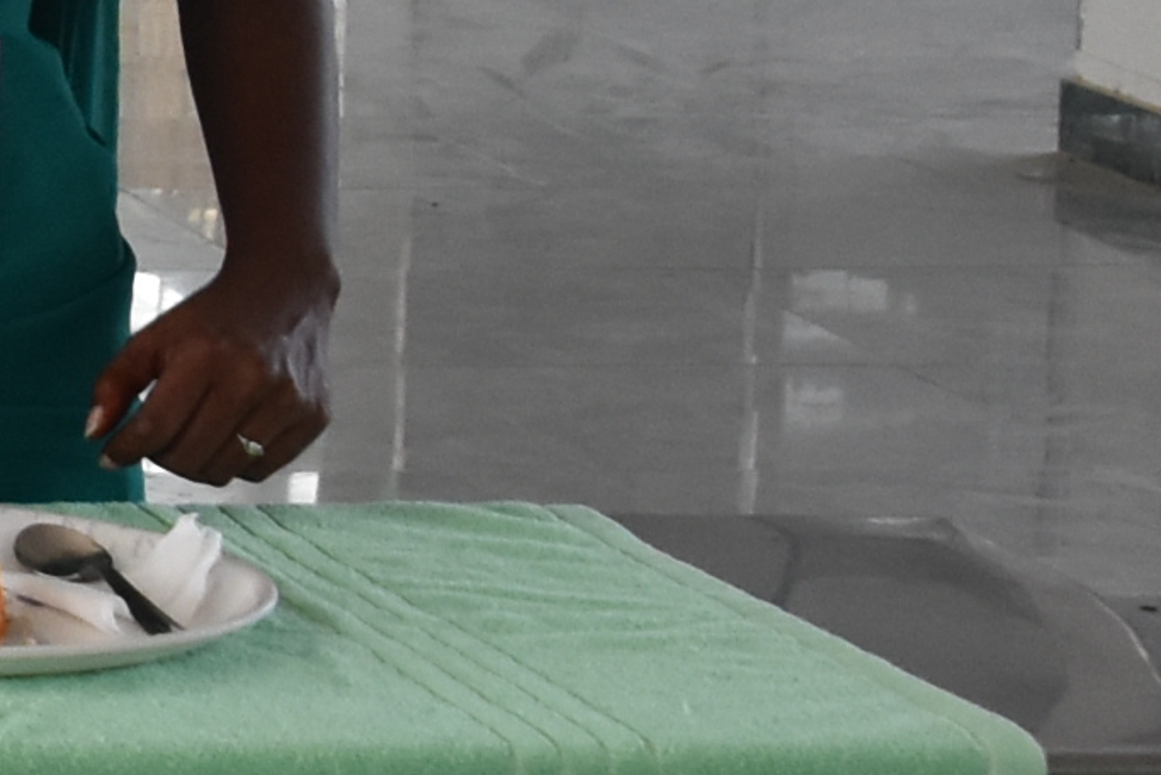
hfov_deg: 9.0
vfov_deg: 6.5
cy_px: -668
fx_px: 6688
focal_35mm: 207
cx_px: -1634
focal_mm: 21
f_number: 5.6
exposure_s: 1/125
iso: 800
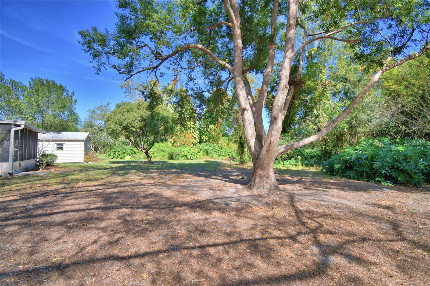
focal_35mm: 15
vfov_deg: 77.3
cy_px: 143
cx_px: 215
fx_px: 179
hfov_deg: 100.4
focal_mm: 10
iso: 100
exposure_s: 1/640
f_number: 4.5
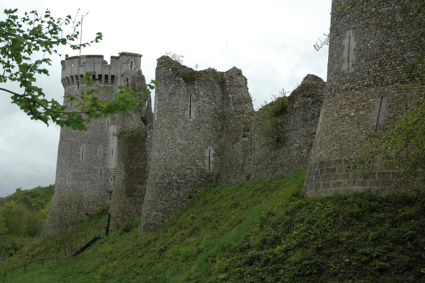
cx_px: 212
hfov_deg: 35.1
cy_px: 142
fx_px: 672
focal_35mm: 57
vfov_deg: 23.7
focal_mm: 38
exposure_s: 1/500
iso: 200
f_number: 5.6
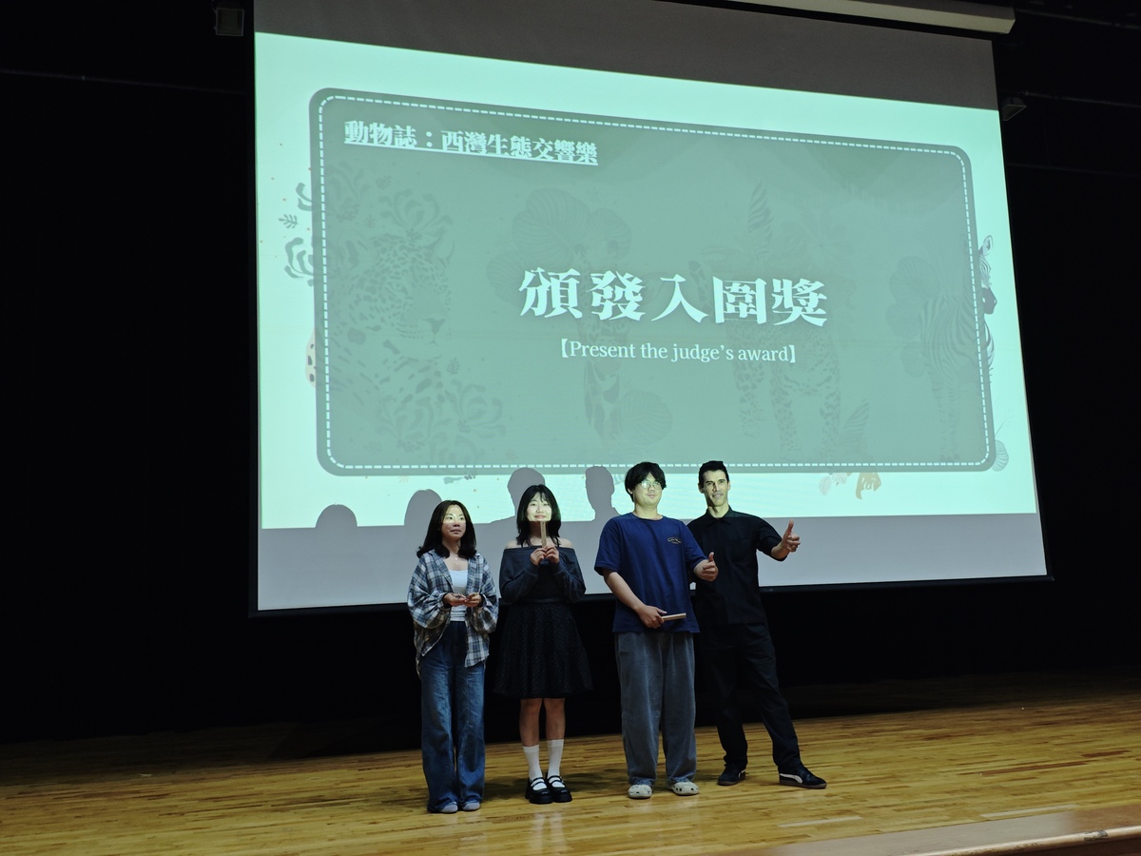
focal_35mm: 31
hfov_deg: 58.4
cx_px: 570
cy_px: 428
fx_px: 1022
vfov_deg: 45.4
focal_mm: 4.94
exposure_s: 1/24
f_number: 1.59
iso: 400
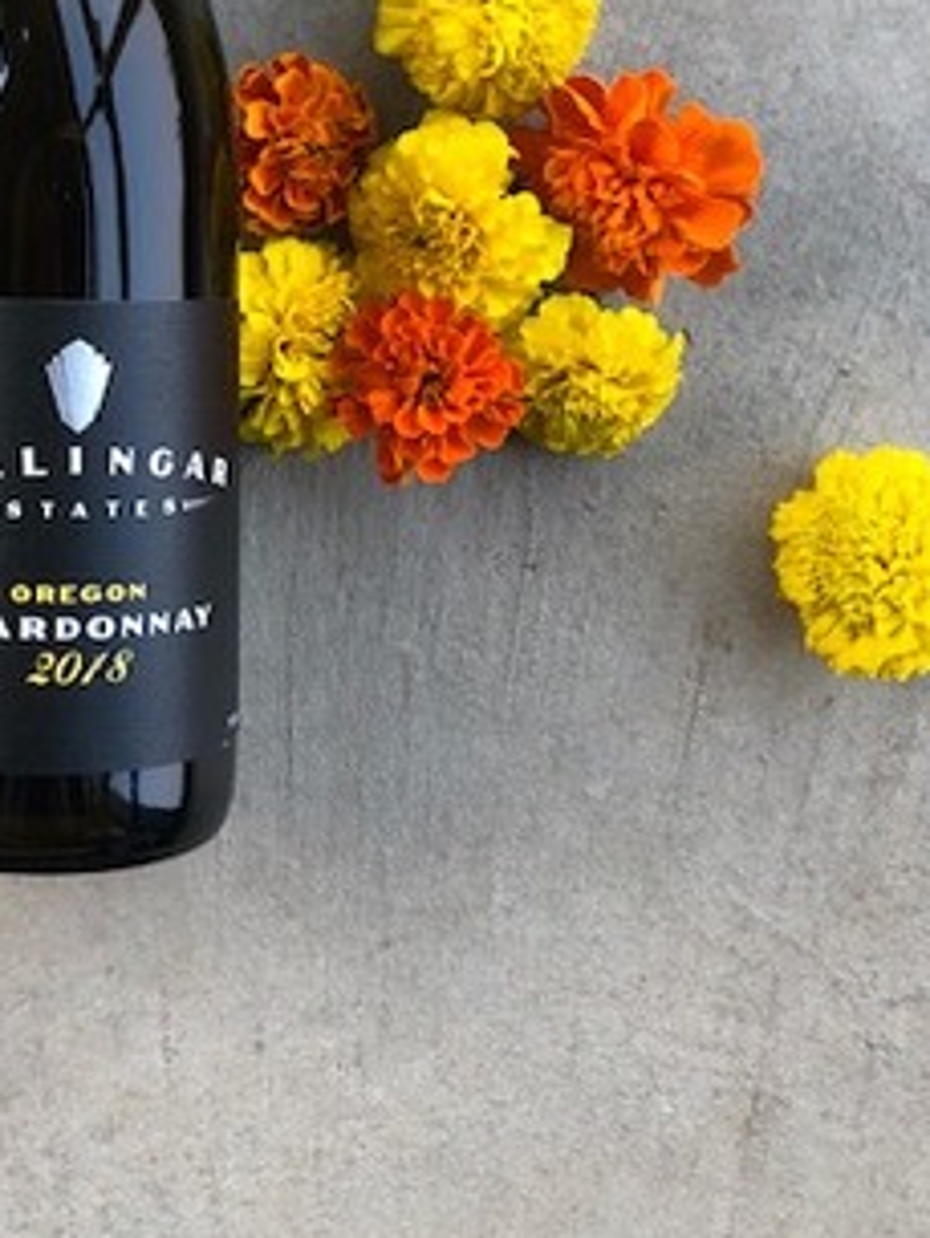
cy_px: 199
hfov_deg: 25.8
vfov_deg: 33.6
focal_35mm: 55
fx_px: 1969
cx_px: 97
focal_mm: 3.99
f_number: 1.8
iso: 32
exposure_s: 1/120
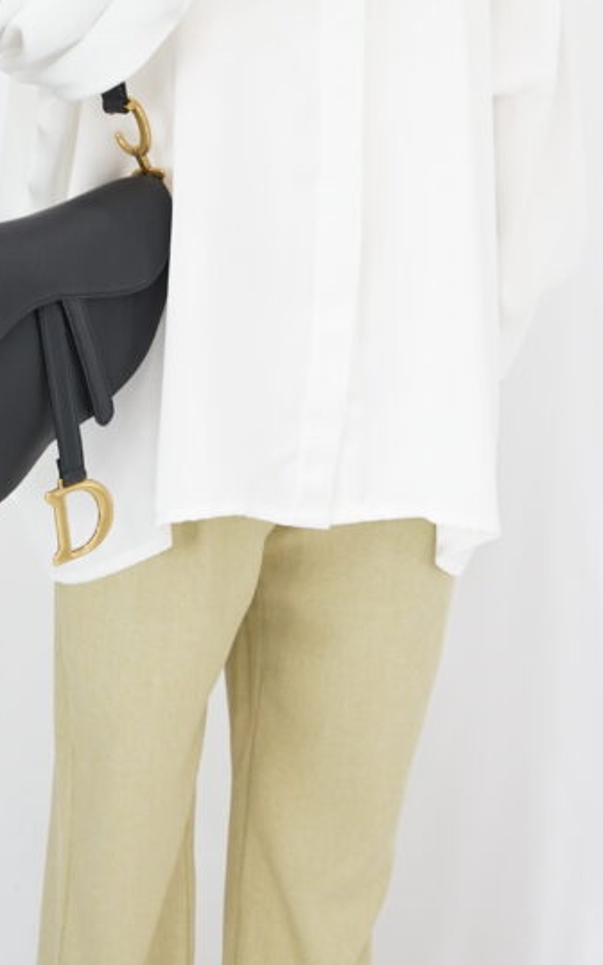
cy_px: 178
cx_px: 216
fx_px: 2552
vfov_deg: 21.1
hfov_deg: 13.5
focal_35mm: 97
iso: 640
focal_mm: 50
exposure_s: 1/6
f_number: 6.3
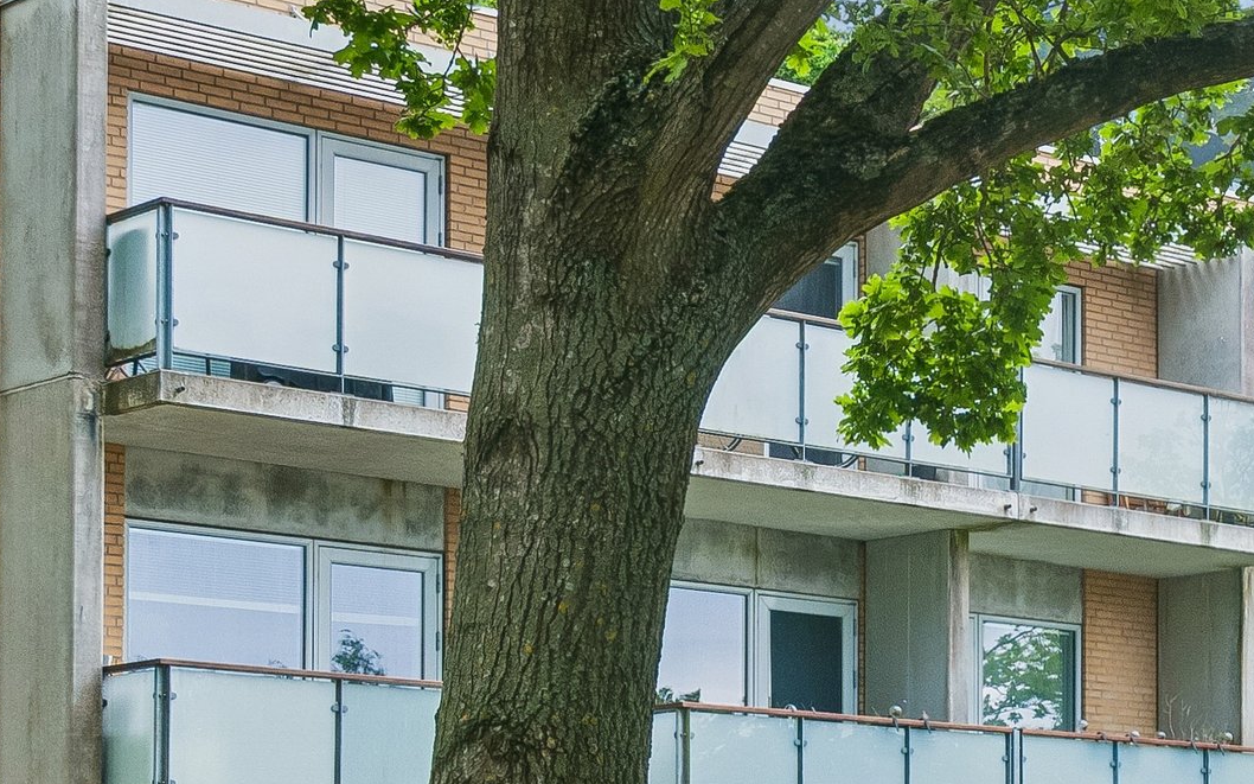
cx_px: 1368
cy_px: 842
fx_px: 3554
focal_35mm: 104
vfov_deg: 12.4
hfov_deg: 19.2
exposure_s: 1/80
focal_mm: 24
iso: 200
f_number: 10
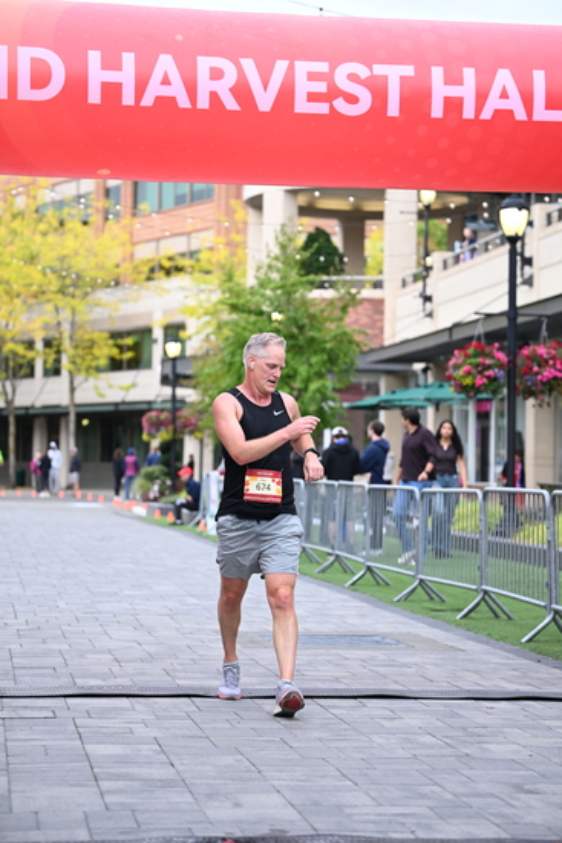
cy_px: 422
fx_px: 1919
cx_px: 281
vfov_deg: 24.8
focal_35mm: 82
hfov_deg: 16.7
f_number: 2.8
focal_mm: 82
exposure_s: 1/1600
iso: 1000
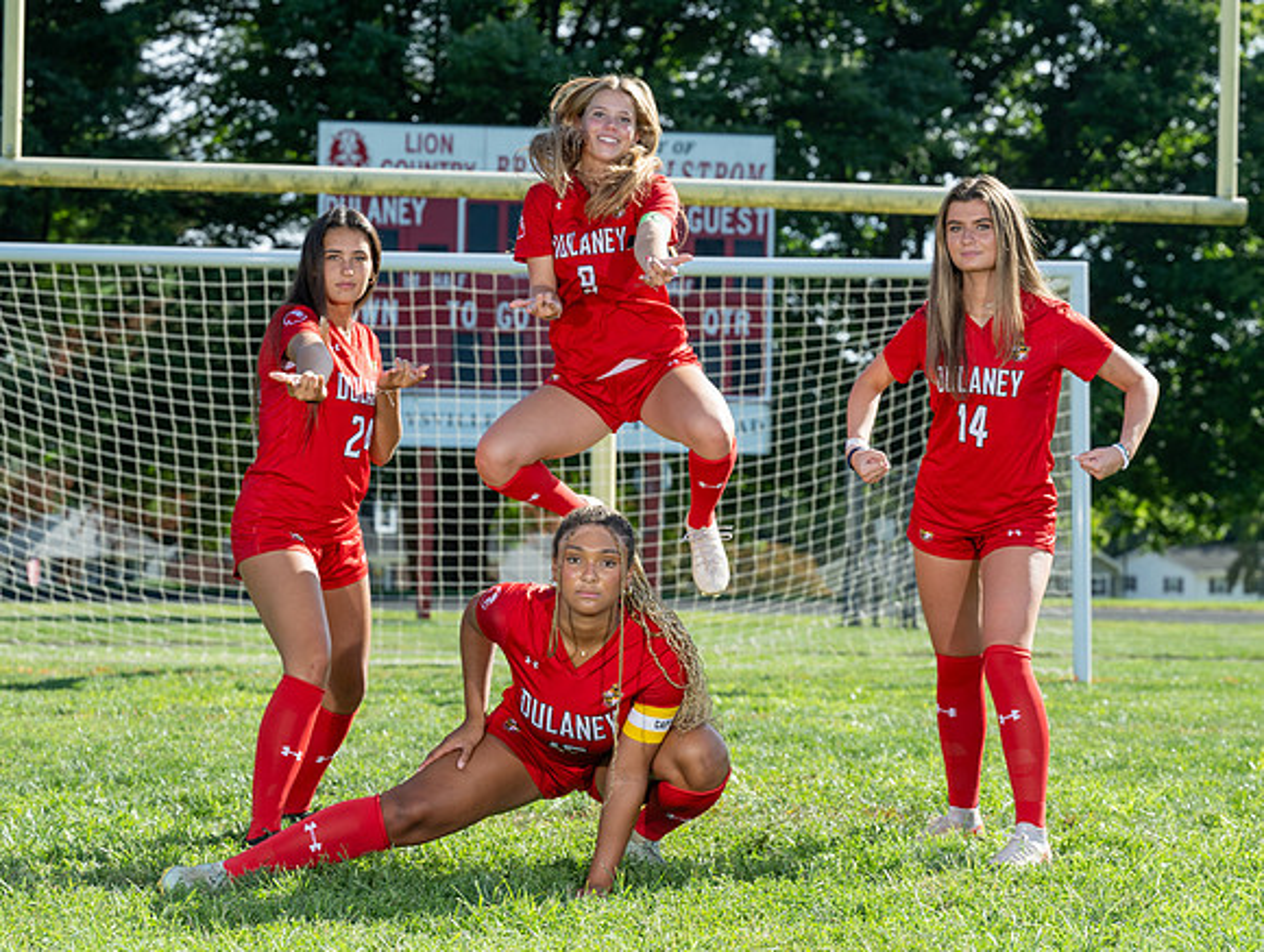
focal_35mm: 92
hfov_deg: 21.2
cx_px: 680
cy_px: 454
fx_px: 3374
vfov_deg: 16.1
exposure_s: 1/320
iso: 100
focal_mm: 70
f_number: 4.5
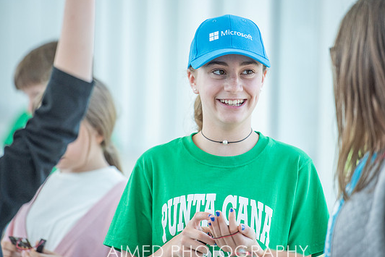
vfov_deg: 6.3
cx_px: 208
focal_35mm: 218
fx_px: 2332
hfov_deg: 9.4
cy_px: 126
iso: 800
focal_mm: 200
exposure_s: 1/800
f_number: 3.2
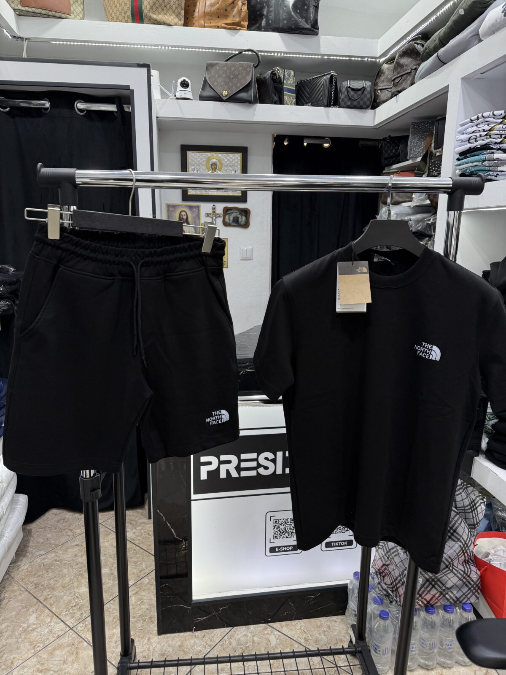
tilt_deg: -12.1
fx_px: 468
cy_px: 338
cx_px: 253
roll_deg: -0.6
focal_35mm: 24
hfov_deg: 56.8
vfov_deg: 71.6
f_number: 1.78
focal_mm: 6.76
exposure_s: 1/100
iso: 125
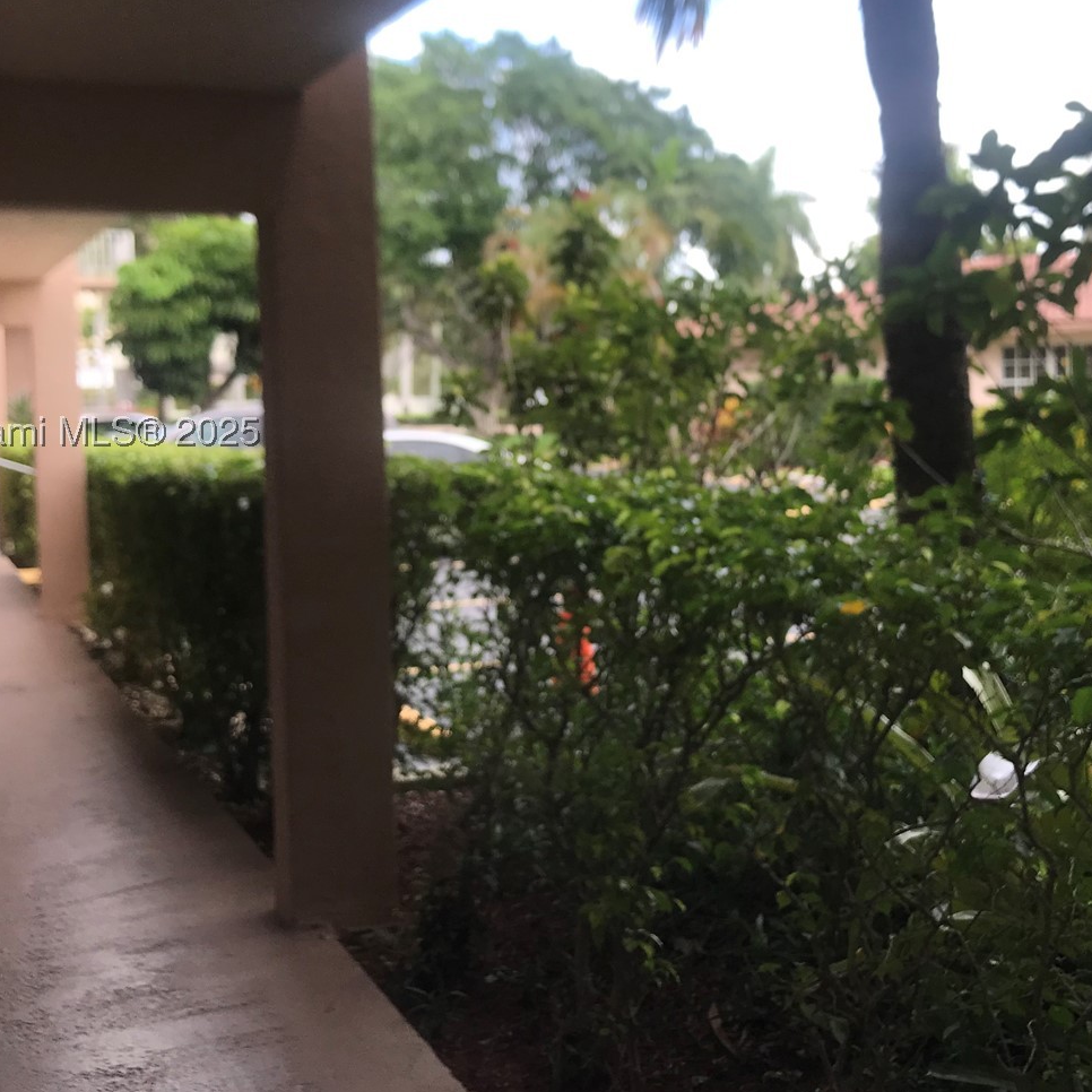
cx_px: 592
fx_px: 1463
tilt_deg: -3.0
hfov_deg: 40.9
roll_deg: +2.3
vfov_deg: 40.7
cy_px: 439
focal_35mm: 41
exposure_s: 1/320
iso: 20
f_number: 1.8
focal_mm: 3.99
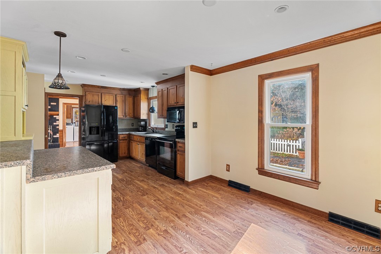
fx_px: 169
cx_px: 190
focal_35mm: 16
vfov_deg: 73.8
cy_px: 127
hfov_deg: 96.7
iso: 800
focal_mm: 16
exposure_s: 2
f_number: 8
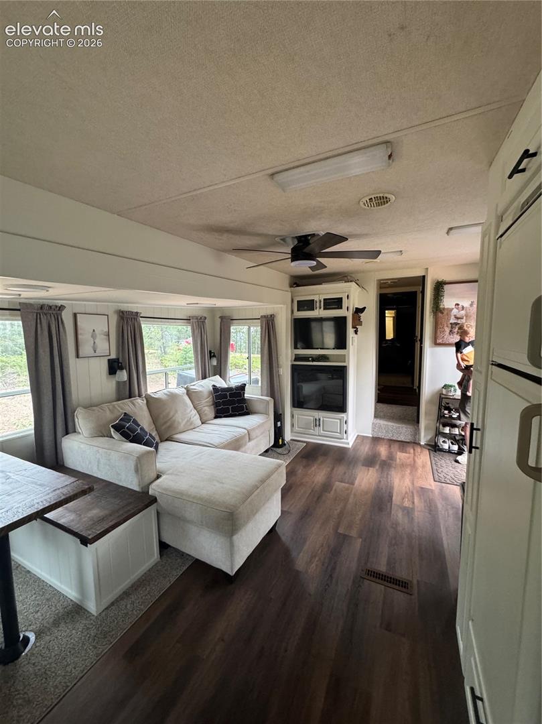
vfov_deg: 102.1
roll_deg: +0.9
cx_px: 271
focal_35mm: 14
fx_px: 293
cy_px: 362
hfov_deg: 85.6
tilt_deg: -5.1
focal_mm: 2.22
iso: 320
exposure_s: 1/62
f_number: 2.2
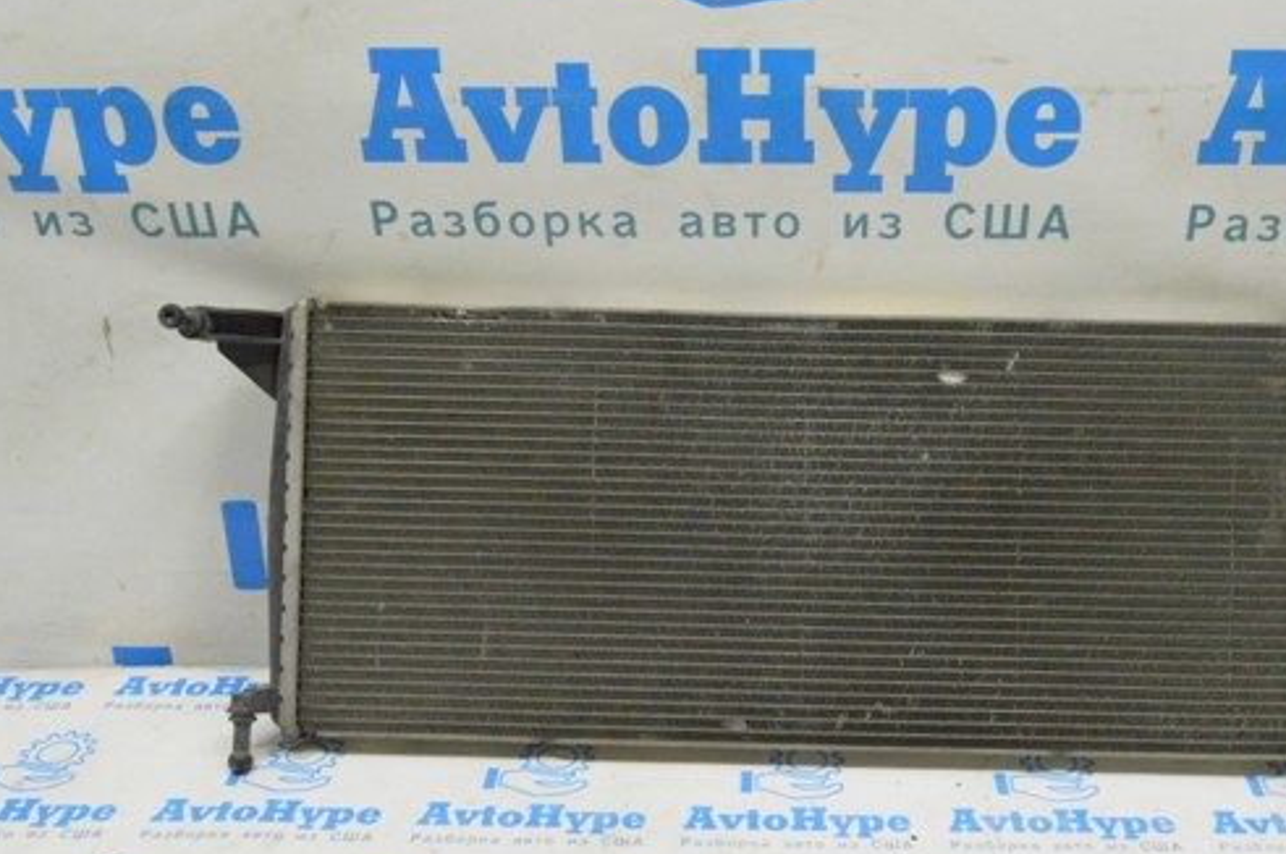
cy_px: 439
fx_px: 1534
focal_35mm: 43
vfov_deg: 31.1
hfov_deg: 45.2
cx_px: 783
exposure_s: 1/15
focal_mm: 22
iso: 6400
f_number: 20
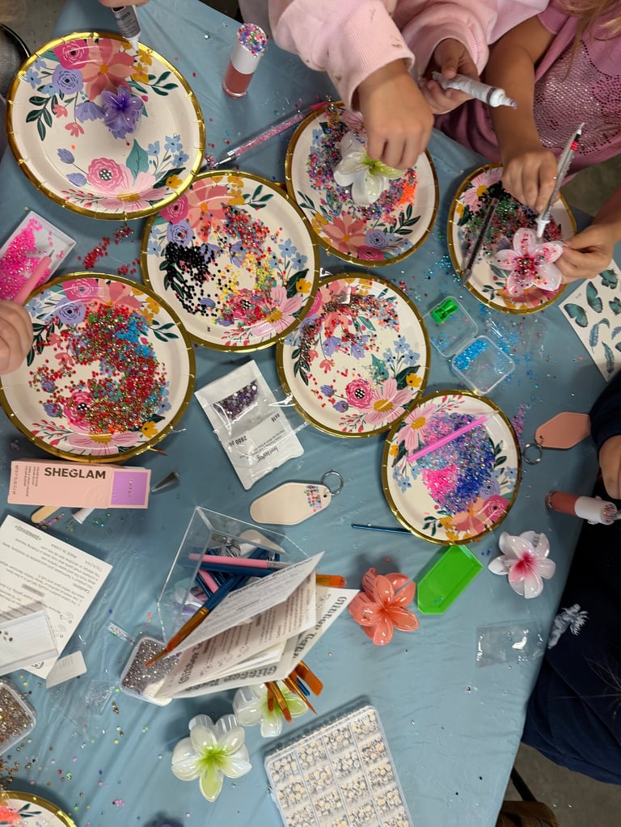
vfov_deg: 71.6
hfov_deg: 56.8
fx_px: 574
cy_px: 414
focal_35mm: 24
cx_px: 310
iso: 160
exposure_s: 1/60
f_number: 1.78
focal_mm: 6.76
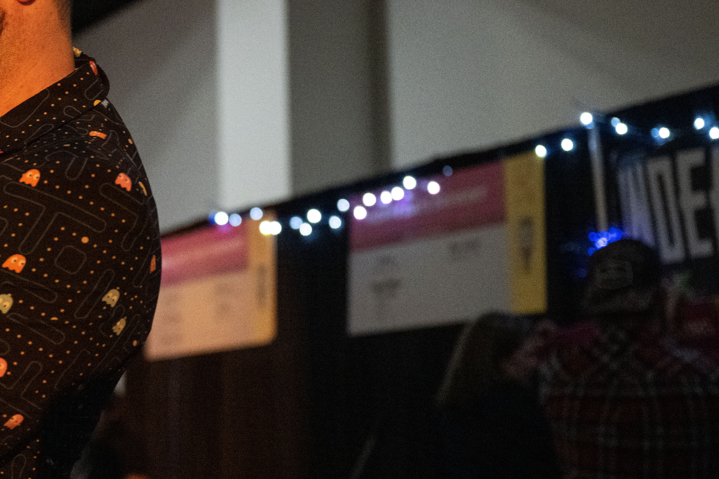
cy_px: 172
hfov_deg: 23.2
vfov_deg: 16.2
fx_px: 1678
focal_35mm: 84
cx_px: 1
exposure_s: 1/250
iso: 6400
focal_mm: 42
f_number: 2.8
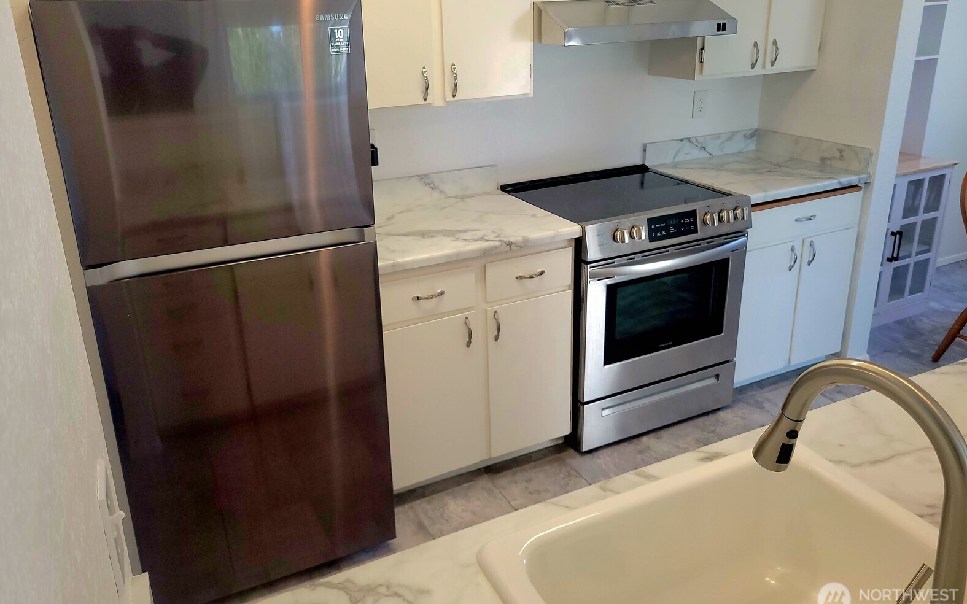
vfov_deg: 44.4
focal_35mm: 28
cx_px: 486
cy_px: 255
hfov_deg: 66.5
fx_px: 738
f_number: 1.8
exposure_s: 1/120
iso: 64
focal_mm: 5.4
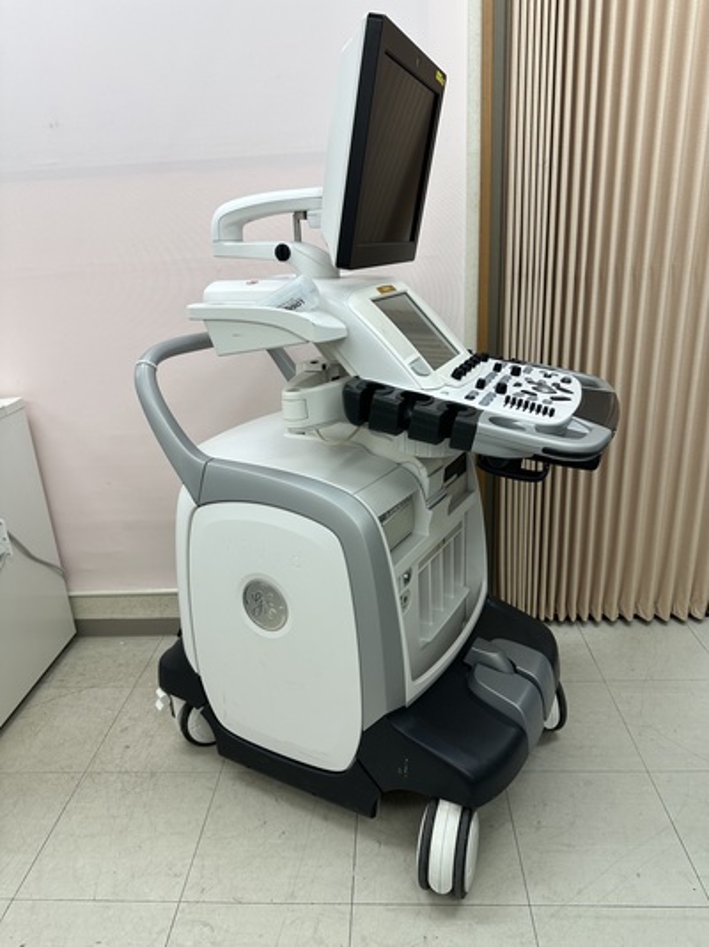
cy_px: 474
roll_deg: +2.9
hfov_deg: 56.8
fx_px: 656
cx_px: 354
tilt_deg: -19.9
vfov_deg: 71.6
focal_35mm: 24
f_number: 1.78
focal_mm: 6.86
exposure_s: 1/131
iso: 64
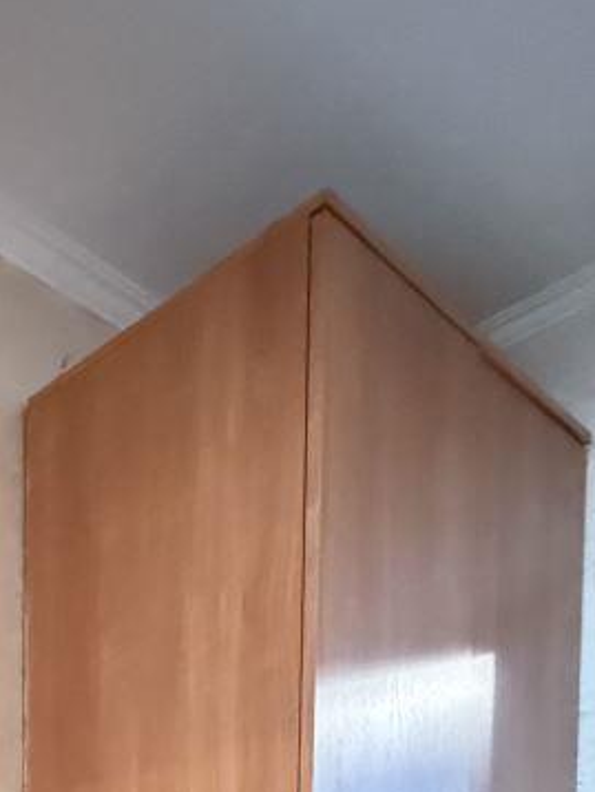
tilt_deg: -1.4
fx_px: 916
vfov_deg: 33.1
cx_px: -250
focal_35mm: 40
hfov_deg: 27.4
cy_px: 1053
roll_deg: +0.5
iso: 1250
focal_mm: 2.22
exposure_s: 1/33
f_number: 2.2
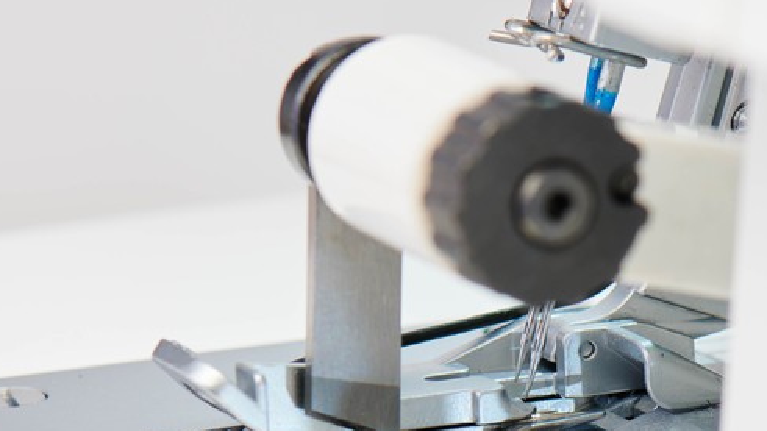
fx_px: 5470
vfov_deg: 4.5
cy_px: 539
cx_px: 539
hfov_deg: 8.0
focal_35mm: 269
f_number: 8
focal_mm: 105
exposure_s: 1/5
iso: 64
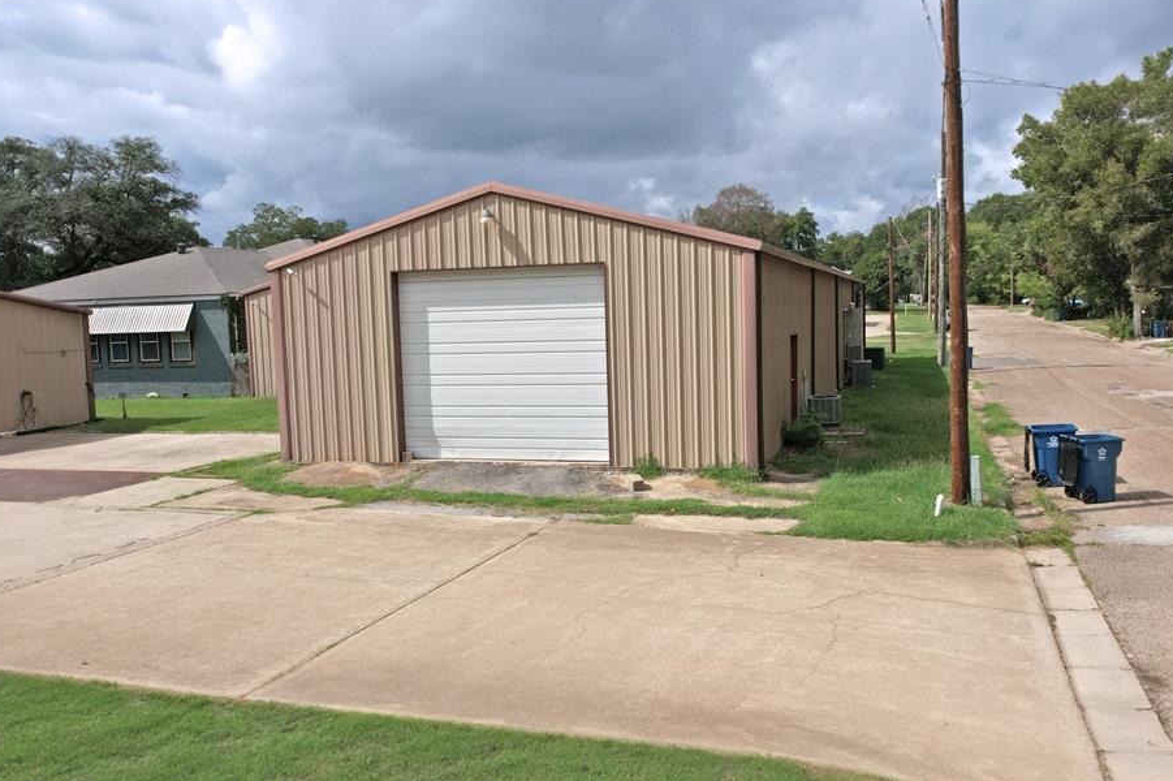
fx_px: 814
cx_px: 545
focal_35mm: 25
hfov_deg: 71.4
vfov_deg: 51.2
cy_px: 364
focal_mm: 8.38
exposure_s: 1/2500
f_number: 2.8
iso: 100
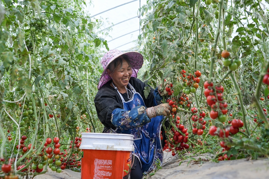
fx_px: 381
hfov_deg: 38.9
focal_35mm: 51
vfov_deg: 26.5
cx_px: 134
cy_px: 90
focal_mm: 51
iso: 800
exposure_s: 1/200
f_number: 5.6
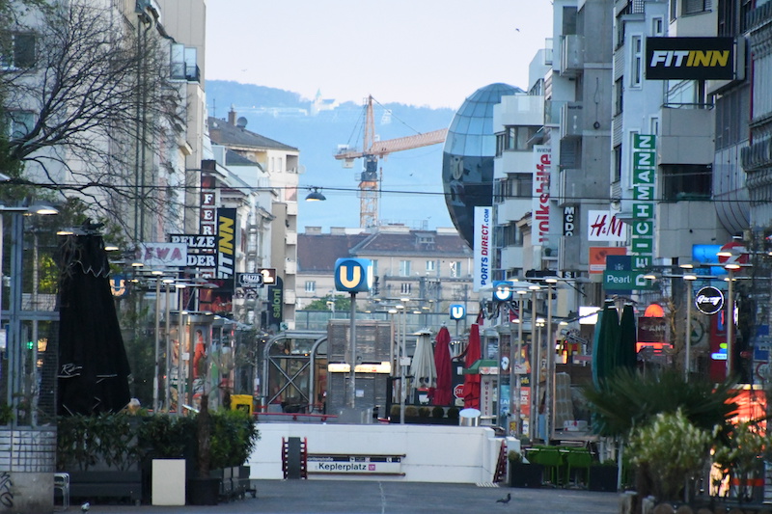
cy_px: 257
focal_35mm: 450
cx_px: 386
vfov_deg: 3.1
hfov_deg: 4.6
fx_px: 9647
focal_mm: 300
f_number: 6.3
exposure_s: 1/200
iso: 12800
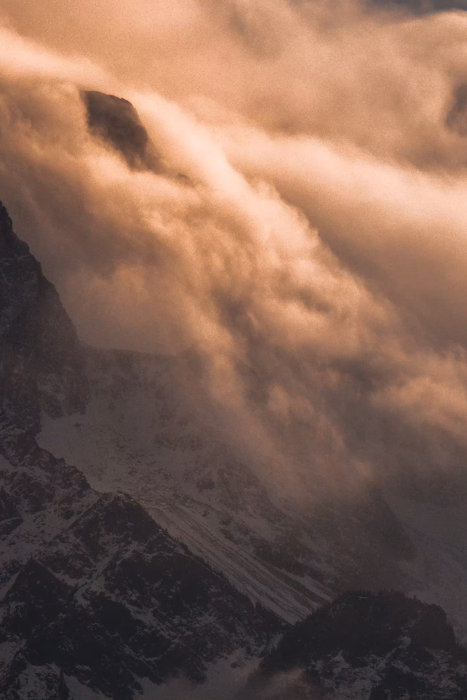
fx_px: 9509
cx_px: 76
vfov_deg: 4.2
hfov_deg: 2.8
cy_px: 377
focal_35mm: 489
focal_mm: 177
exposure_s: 1/6400
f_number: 13
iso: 800
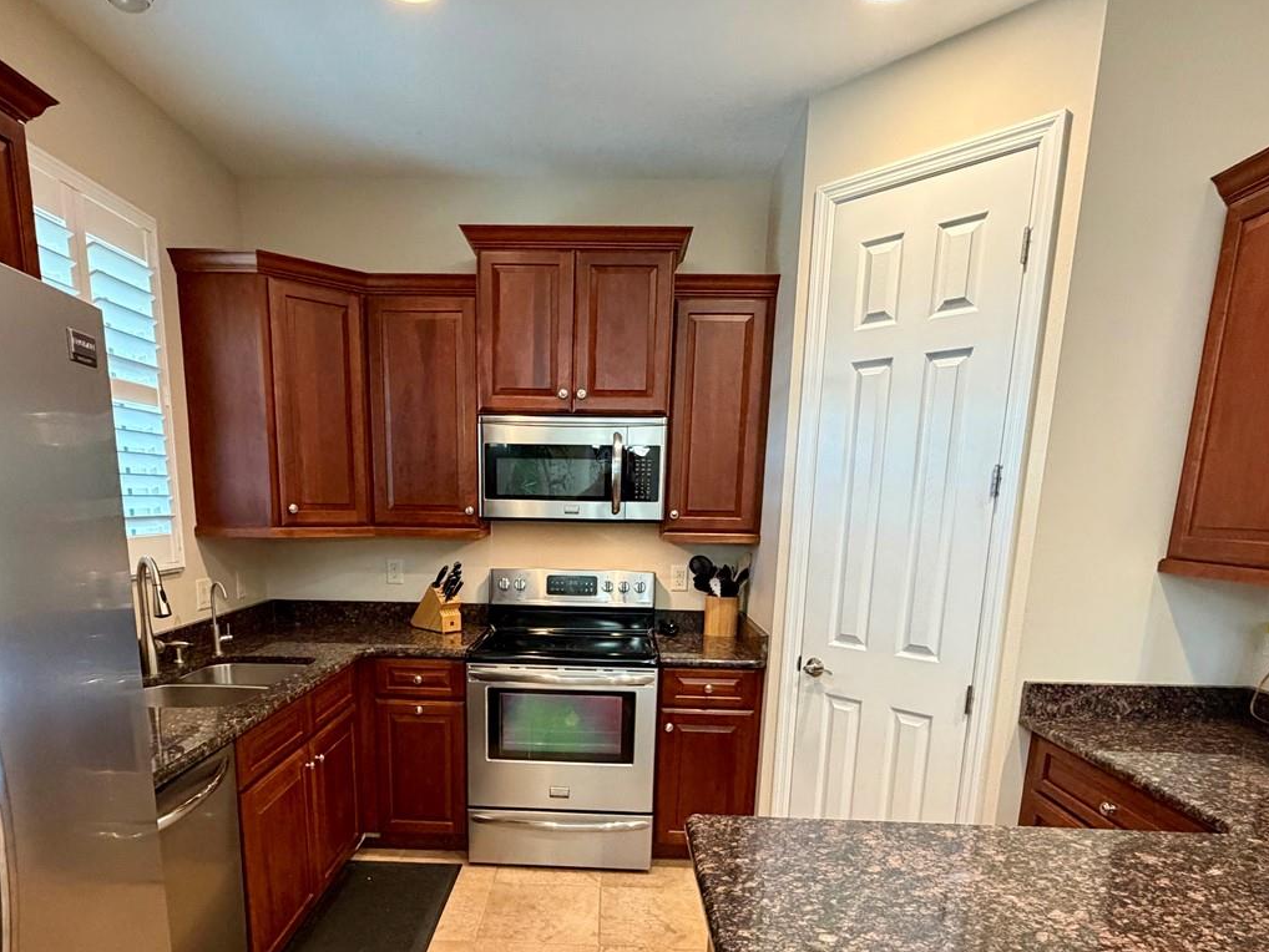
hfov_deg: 76.2
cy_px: 663
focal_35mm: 22
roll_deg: -1.1
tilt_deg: -12.2
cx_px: 575
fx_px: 807
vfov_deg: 59.1
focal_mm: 2.22
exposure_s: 1/60
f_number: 2.2
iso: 500
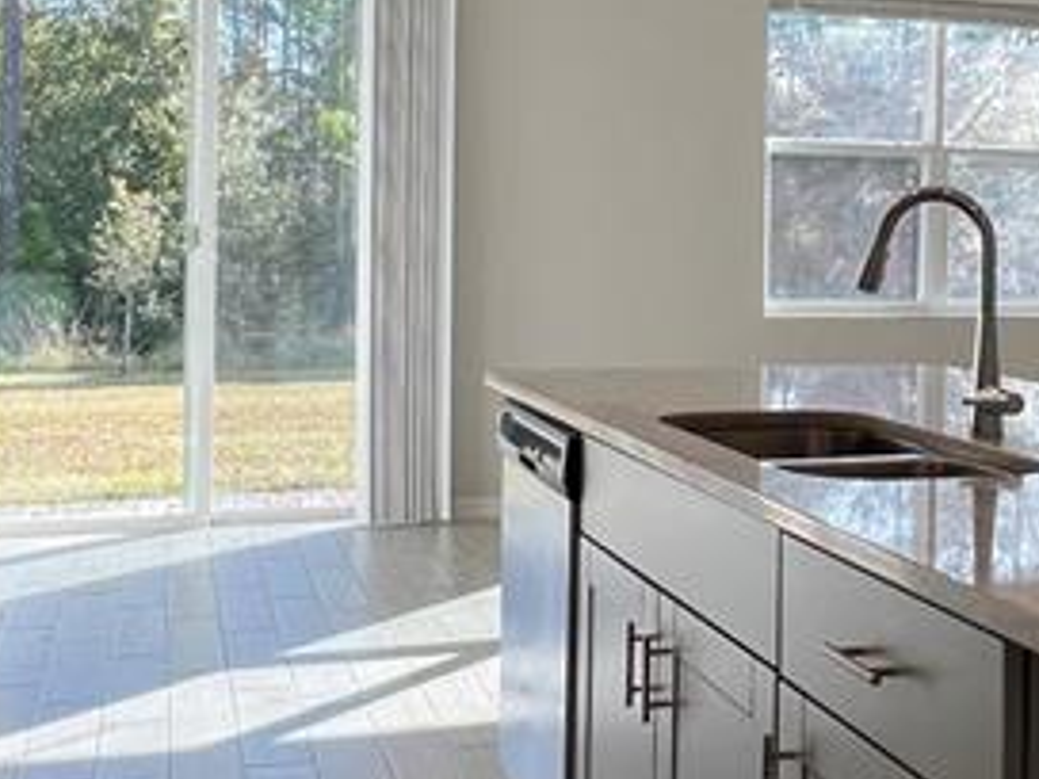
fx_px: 1471
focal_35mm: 49
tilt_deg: -1.1
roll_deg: -0.8
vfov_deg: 29.5
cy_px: 263
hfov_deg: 38.4
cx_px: 703
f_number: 1.8
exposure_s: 1/184
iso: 32
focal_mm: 1.57
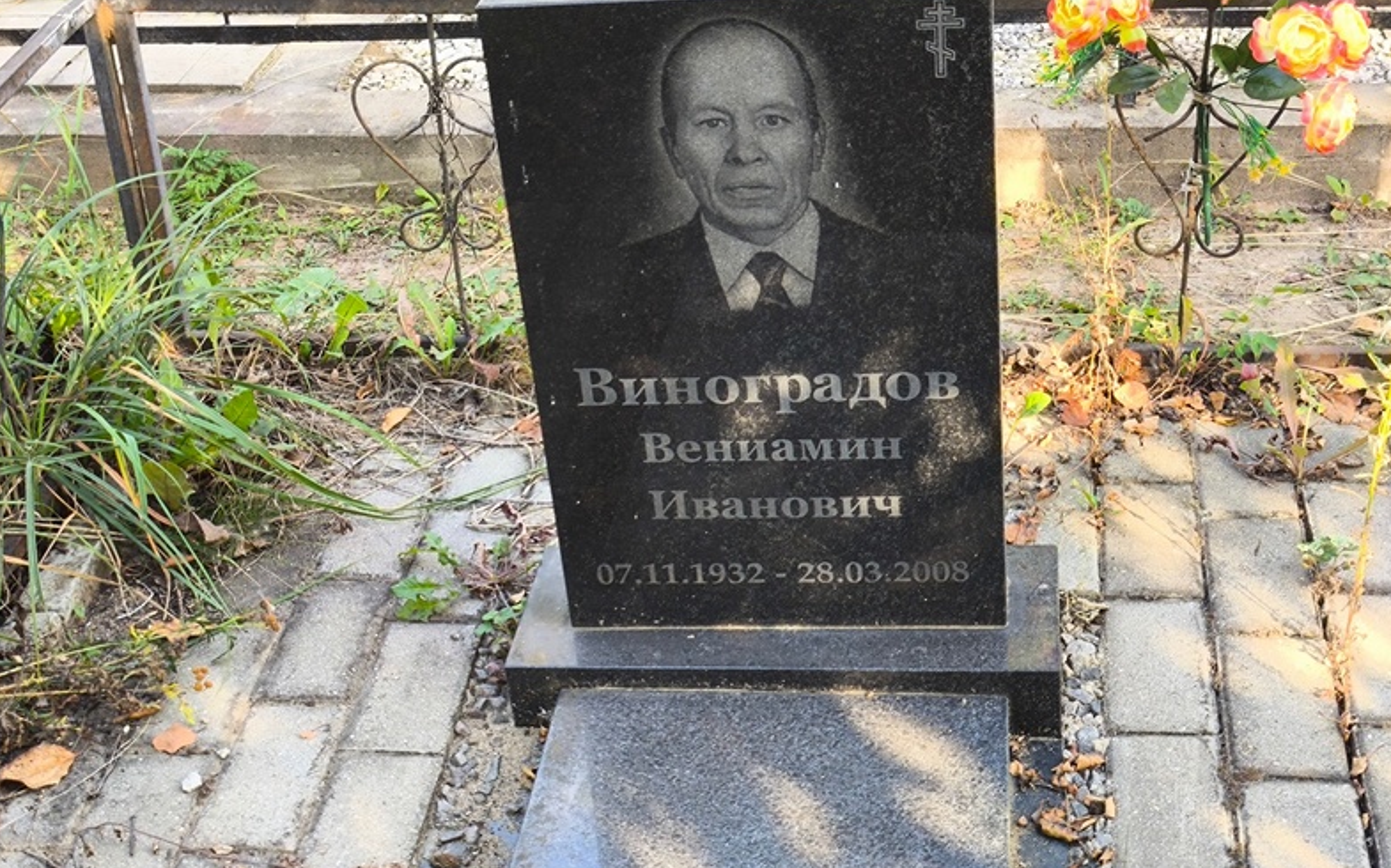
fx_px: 2046
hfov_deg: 37.5
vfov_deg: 24.0
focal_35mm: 54
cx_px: 696
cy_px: 432
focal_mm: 4.71
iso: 64
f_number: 1.7
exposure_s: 1/120
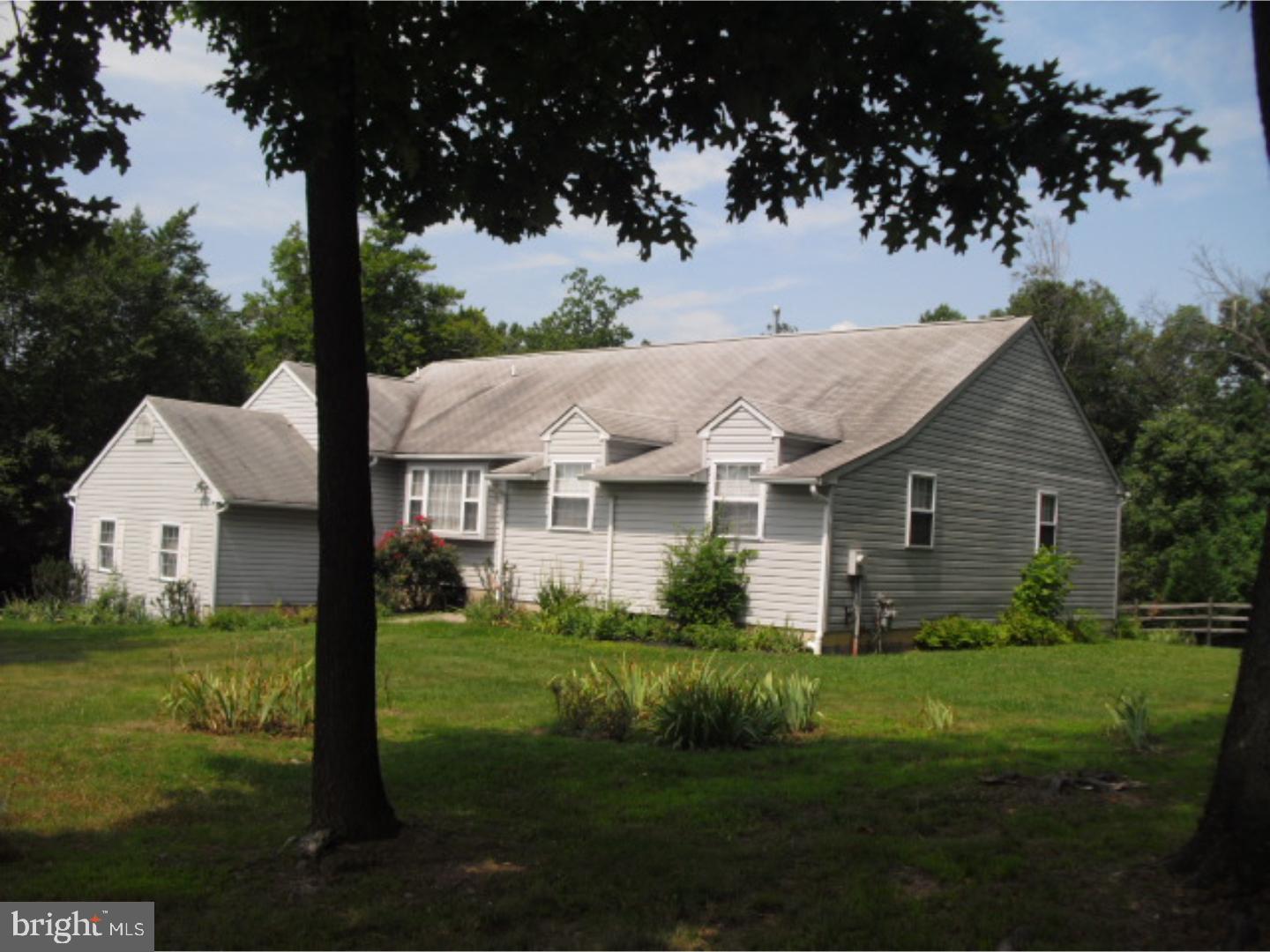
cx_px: 635
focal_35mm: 36
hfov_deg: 51.4
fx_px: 1321
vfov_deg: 39.7
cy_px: 476
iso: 64
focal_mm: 6.3
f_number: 7.8
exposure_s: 1/160
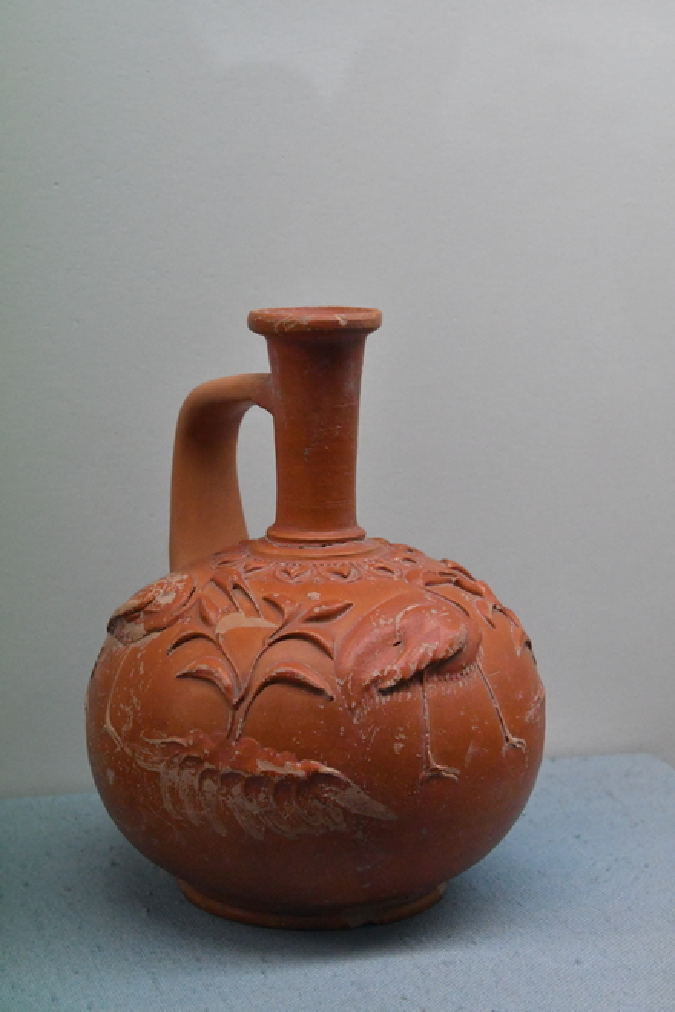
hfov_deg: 18.2
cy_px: 506
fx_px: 2109
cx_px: 338
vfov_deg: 27.0
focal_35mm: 75
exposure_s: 1/500
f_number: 9
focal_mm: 50
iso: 8000
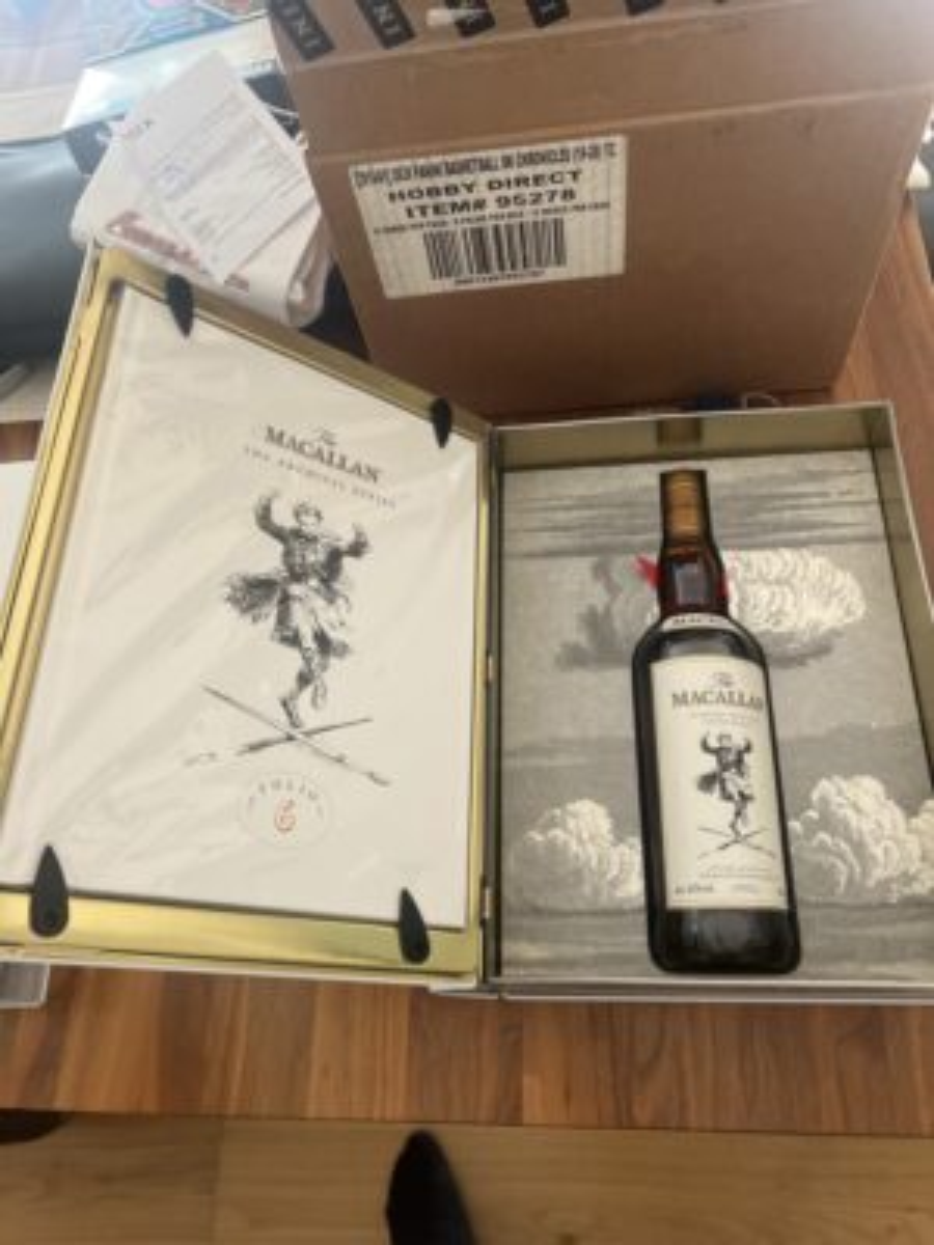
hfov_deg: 53.1
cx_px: 467
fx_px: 935
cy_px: 622
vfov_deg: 67.3
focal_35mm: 26
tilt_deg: -65.3
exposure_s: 1/121
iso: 100
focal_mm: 5.7
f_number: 1.5
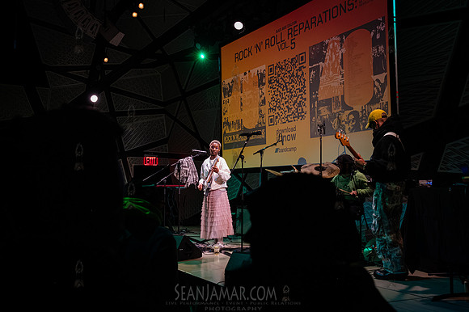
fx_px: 467
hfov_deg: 53.3
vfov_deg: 36.9
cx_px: 238
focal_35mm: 36
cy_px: 156
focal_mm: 35
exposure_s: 1/400
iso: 10000
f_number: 5
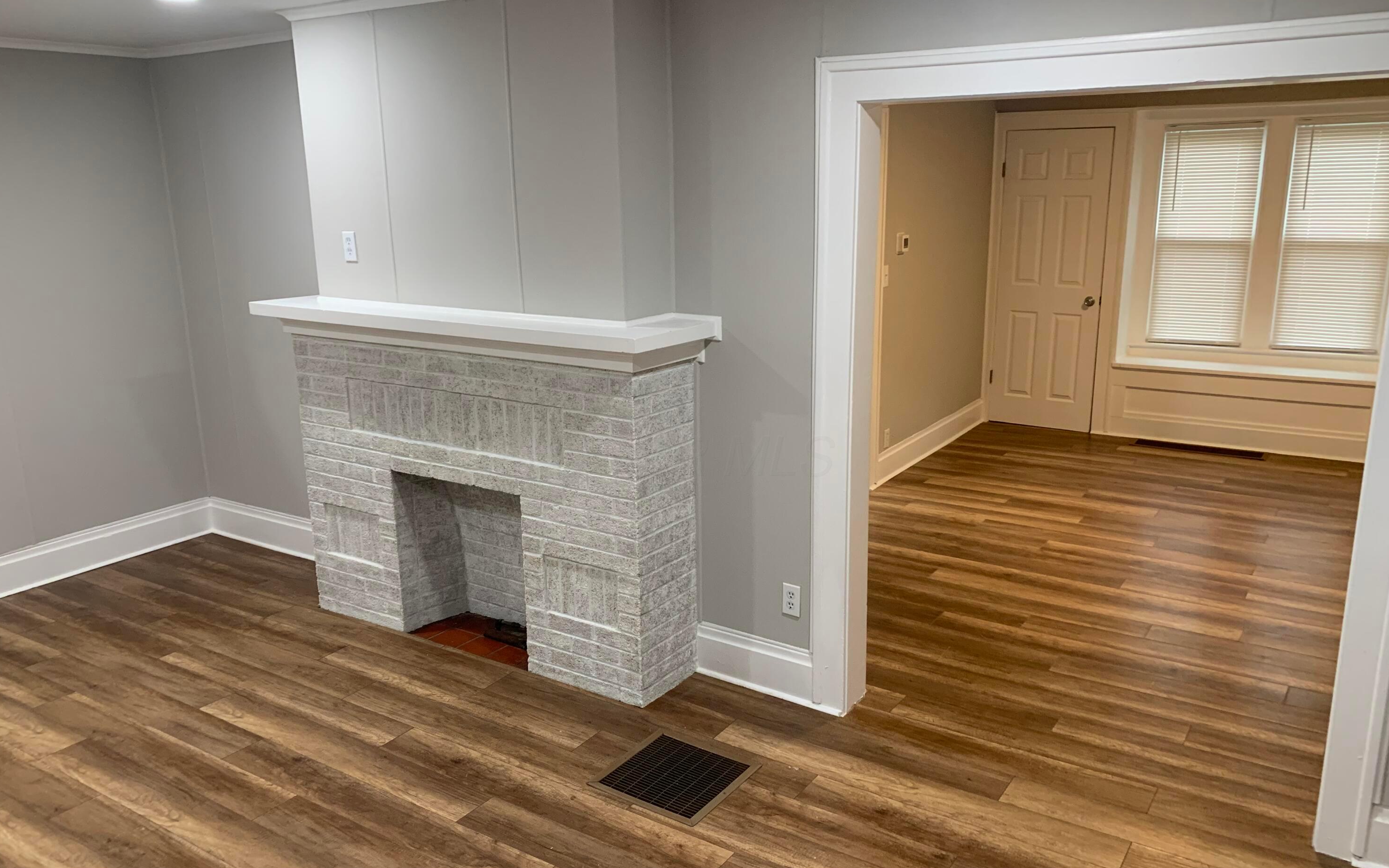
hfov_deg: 66.5
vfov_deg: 44.5
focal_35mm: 28
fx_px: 1060
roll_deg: +1.0
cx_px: 693
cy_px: 456
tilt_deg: -13.5
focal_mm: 4.25
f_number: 1.8
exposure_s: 1/60
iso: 160
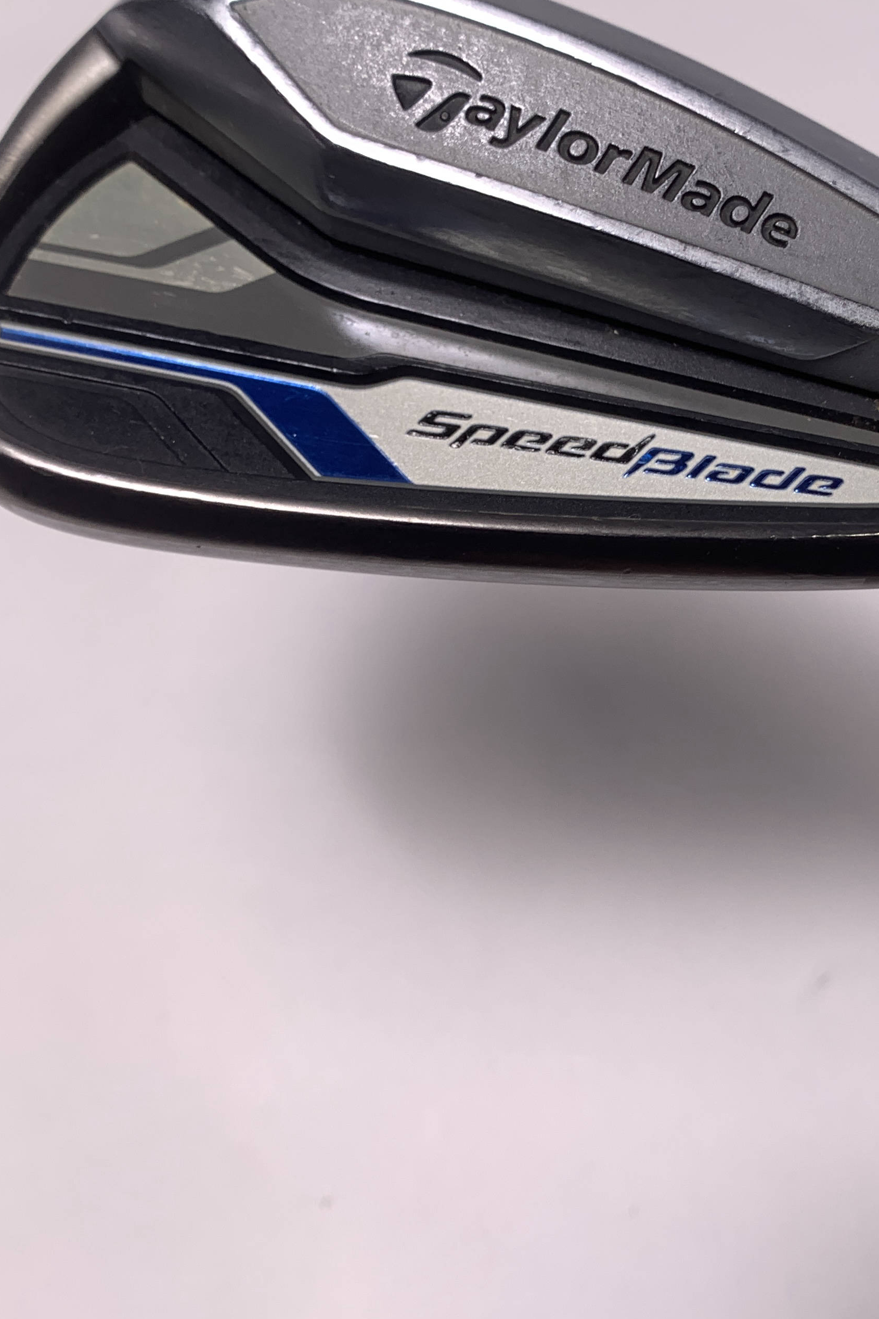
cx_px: 521
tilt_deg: -64.2
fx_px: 1575
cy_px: 605
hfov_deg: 31.1
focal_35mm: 43
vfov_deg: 45.4
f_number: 1.8
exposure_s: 1/208
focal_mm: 4.25
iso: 25
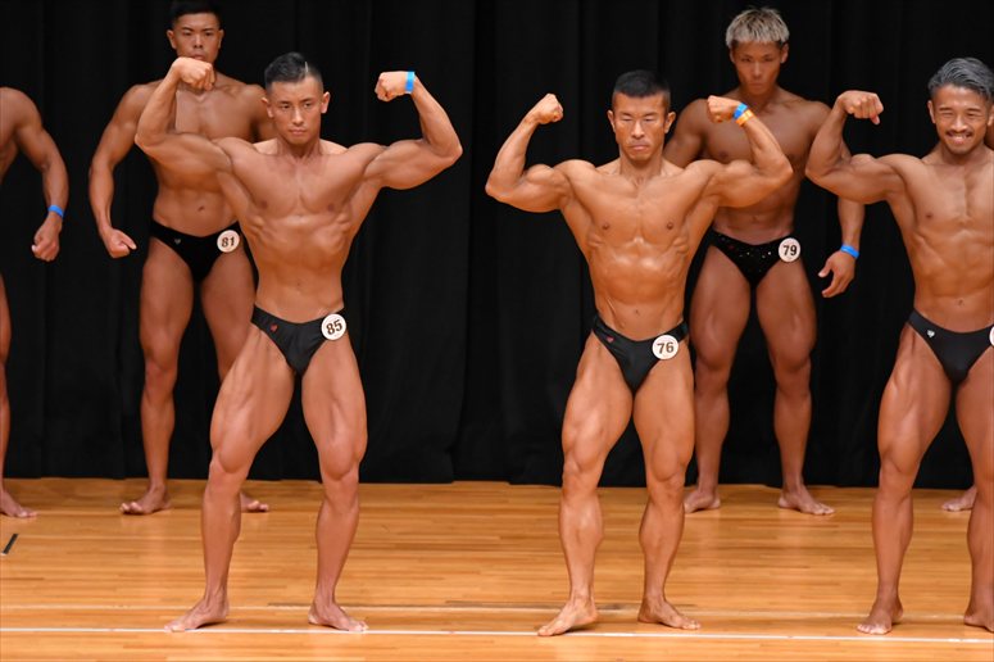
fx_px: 7865
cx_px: 497
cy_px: 331
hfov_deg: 7.2
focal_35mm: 285
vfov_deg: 4.8
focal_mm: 190
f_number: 5.6
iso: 4000
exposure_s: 1/400
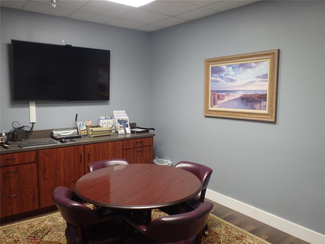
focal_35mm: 28
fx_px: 263
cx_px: 162
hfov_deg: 63.4
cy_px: 122
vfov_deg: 49.7
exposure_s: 1/30
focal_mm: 5
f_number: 3.9
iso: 400
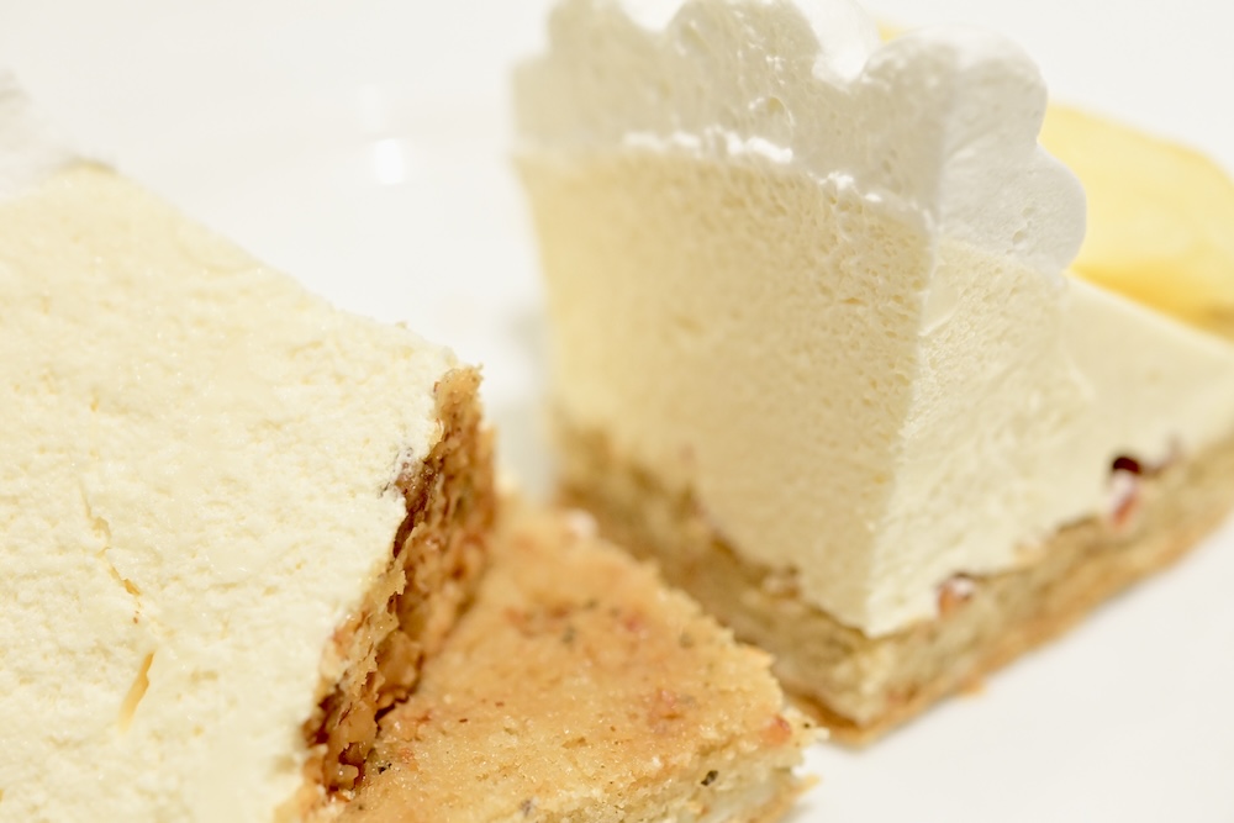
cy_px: 412
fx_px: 2057
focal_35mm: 60
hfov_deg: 33.4
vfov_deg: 22.6
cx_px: 617
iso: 6400
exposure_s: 1/640
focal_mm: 60
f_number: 5
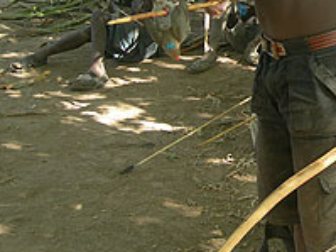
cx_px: 319
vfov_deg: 16.9
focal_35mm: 86
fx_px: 834
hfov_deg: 22.1
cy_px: 22
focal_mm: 7.8
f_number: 2.8
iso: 50
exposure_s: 1/62.1
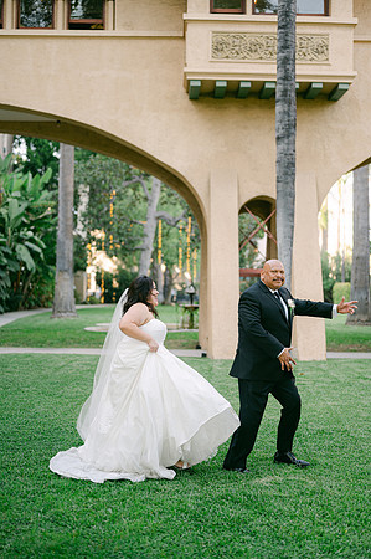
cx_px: 186
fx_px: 775
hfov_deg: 26.9
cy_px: 280
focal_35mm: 50
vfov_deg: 39.6
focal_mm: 50
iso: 280
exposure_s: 1/1250
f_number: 1.8
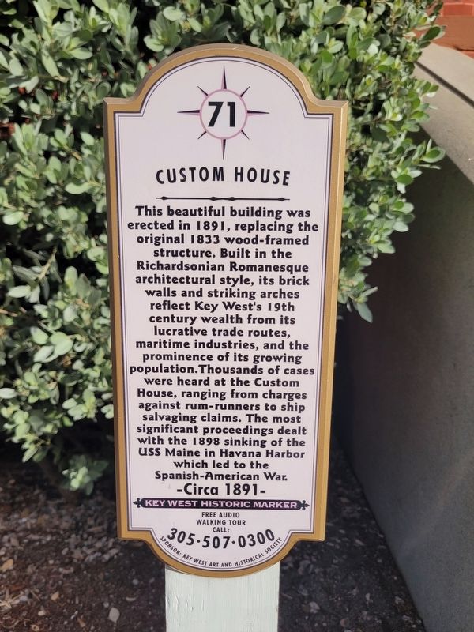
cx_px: 237
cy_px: 316
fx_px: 475
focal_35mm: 26
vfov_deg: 67.3
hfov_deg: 53.1
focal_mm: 5.4
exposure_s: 1/2222
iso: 40
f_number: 1.8
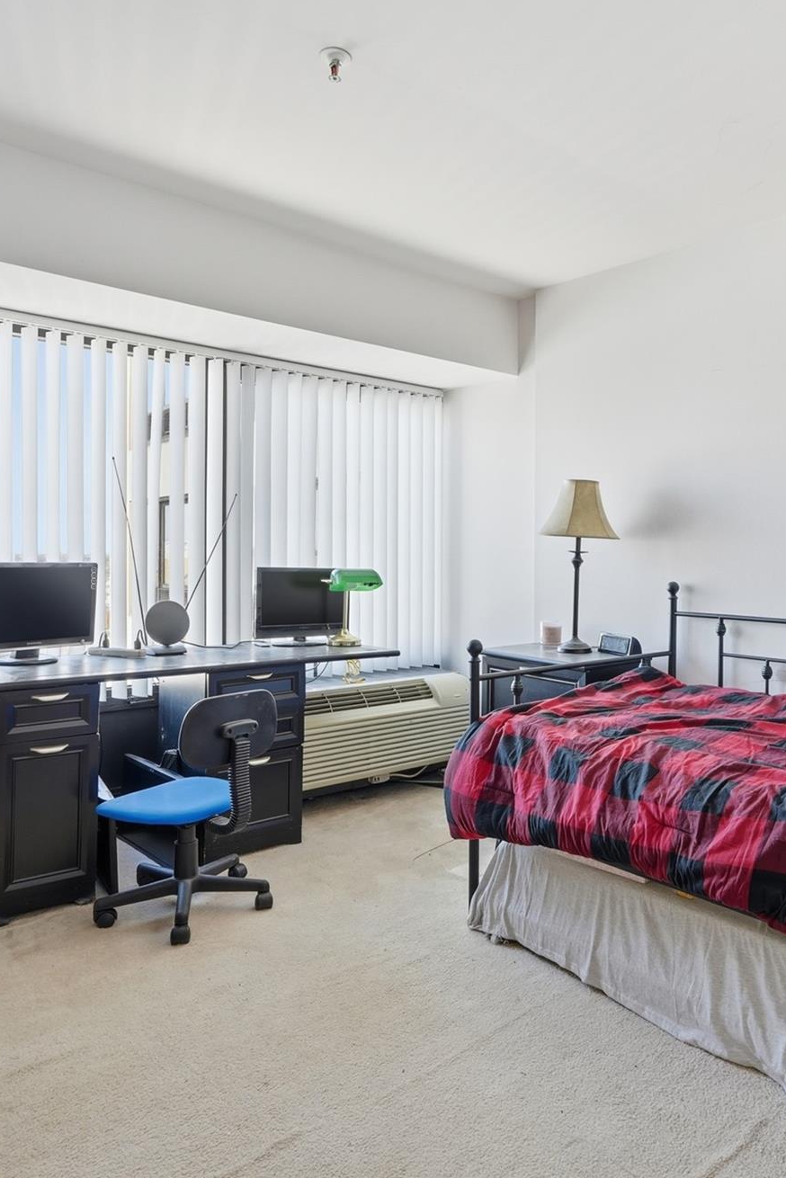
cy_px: 568
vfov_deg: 71.5
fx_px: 818
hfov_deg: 50.2
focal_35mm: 25
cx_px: 537
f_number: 8
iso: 400
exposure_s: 1/400
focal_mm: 16
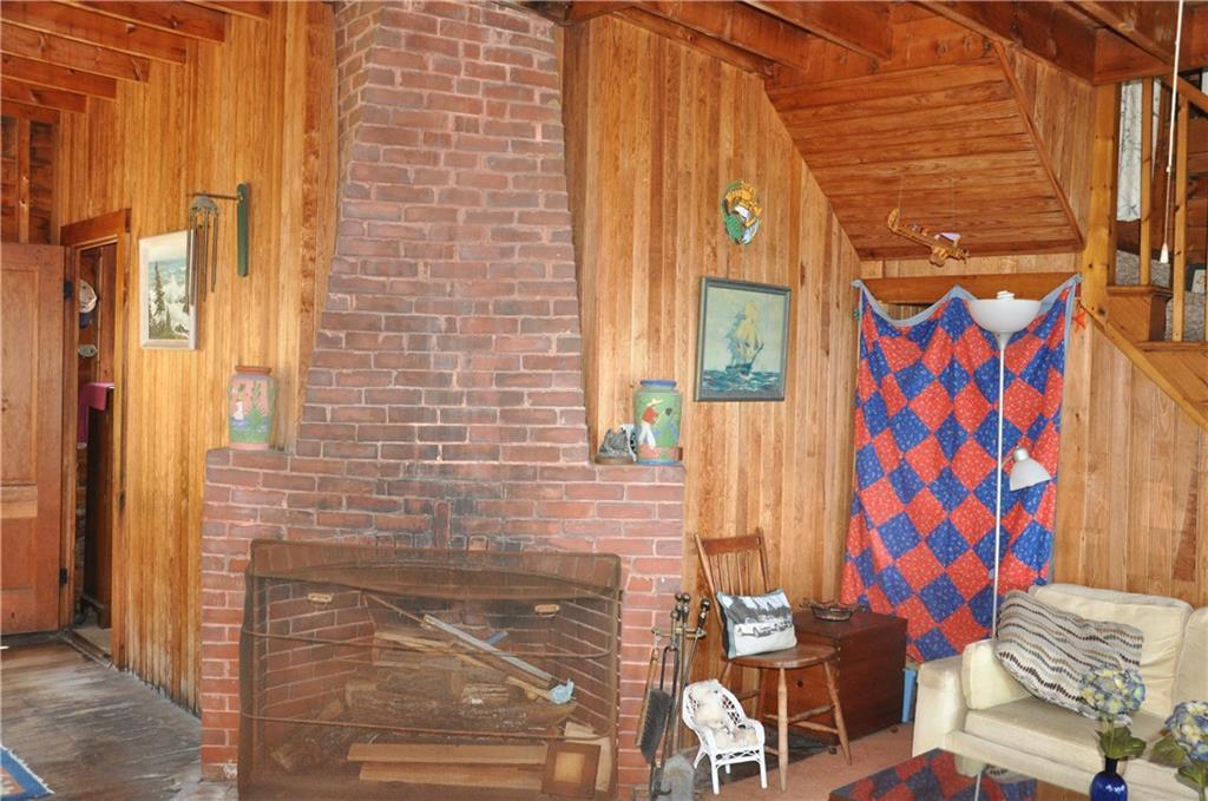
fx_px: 1055
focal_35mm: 32
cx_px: 604
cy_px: 400
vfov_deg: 41.6
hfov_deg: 59.6
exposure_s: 1/60
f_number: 3.8
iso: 800
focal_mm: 21
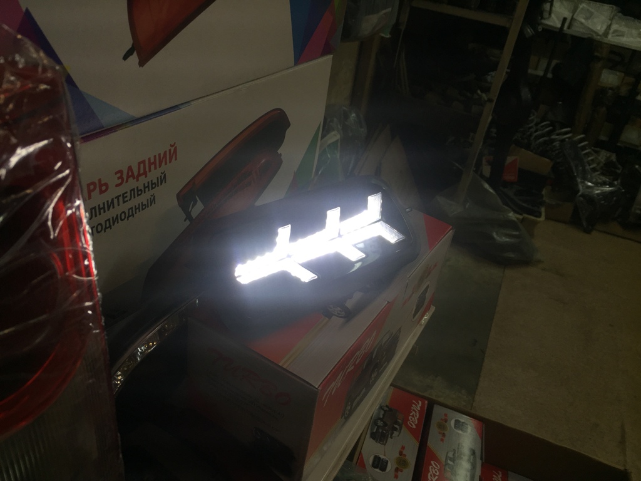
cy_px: 240
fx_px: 537
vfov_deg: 48.2
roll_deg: -11.3
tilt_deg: -32.3
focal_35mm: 29
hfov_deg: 61.7
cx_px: 320
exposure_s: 1/100
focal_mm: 4.15
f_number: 2.2
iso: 40
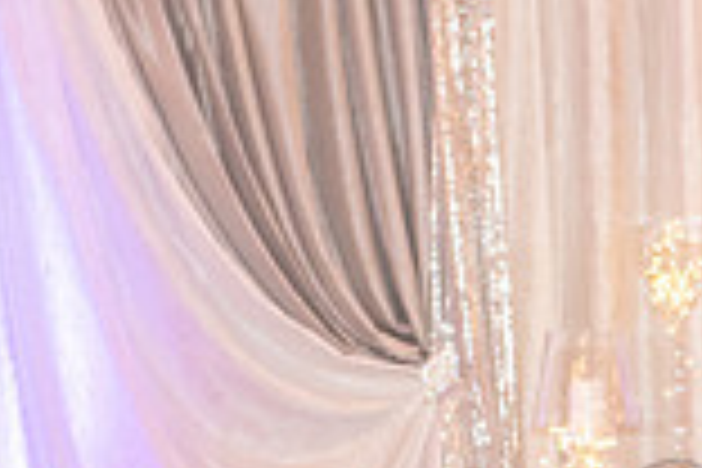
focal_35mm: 261
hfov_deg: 7.8
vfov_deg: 5.2
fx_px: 5089
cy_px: 542
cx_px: 936
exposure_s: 1/160
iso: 1600
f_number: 3.5
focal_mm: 70
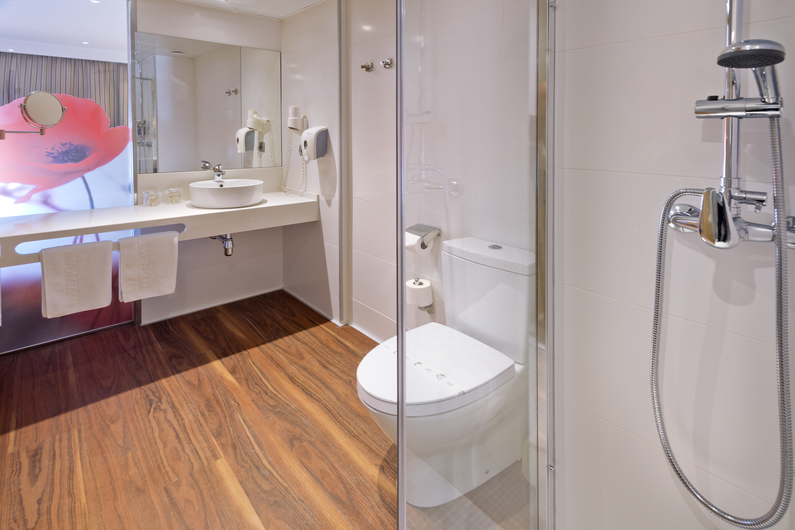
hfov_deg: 93.3
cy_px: 265
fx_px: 376
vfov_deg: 70.5
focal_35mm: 17
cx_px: 398
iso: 250
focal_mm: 17
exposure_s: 2
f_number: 11
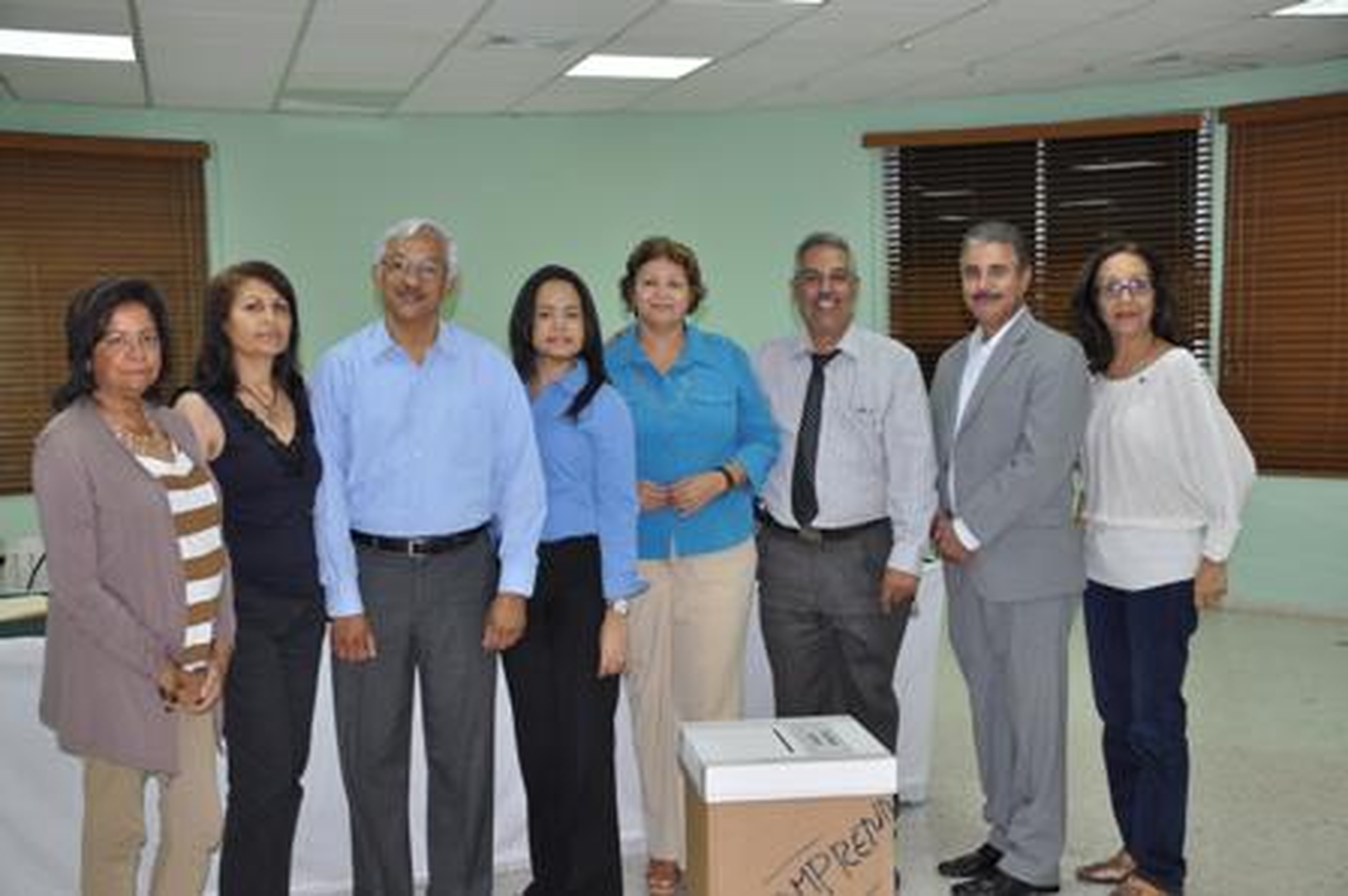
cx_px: 674
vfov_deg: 31.8
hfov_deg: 46.4
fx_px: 1571
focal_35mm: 42
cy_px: 448
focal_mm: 28
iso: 500
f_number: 4
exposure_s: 1/60
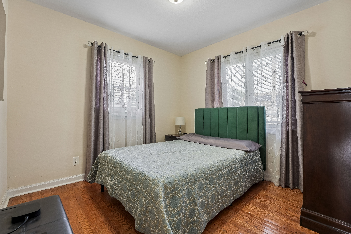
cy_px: 117
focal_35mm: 14
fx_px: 136
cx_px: 176
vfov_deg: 81.2
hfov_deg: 104.3
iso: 200
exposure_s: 1/8
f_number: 8
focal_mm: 14
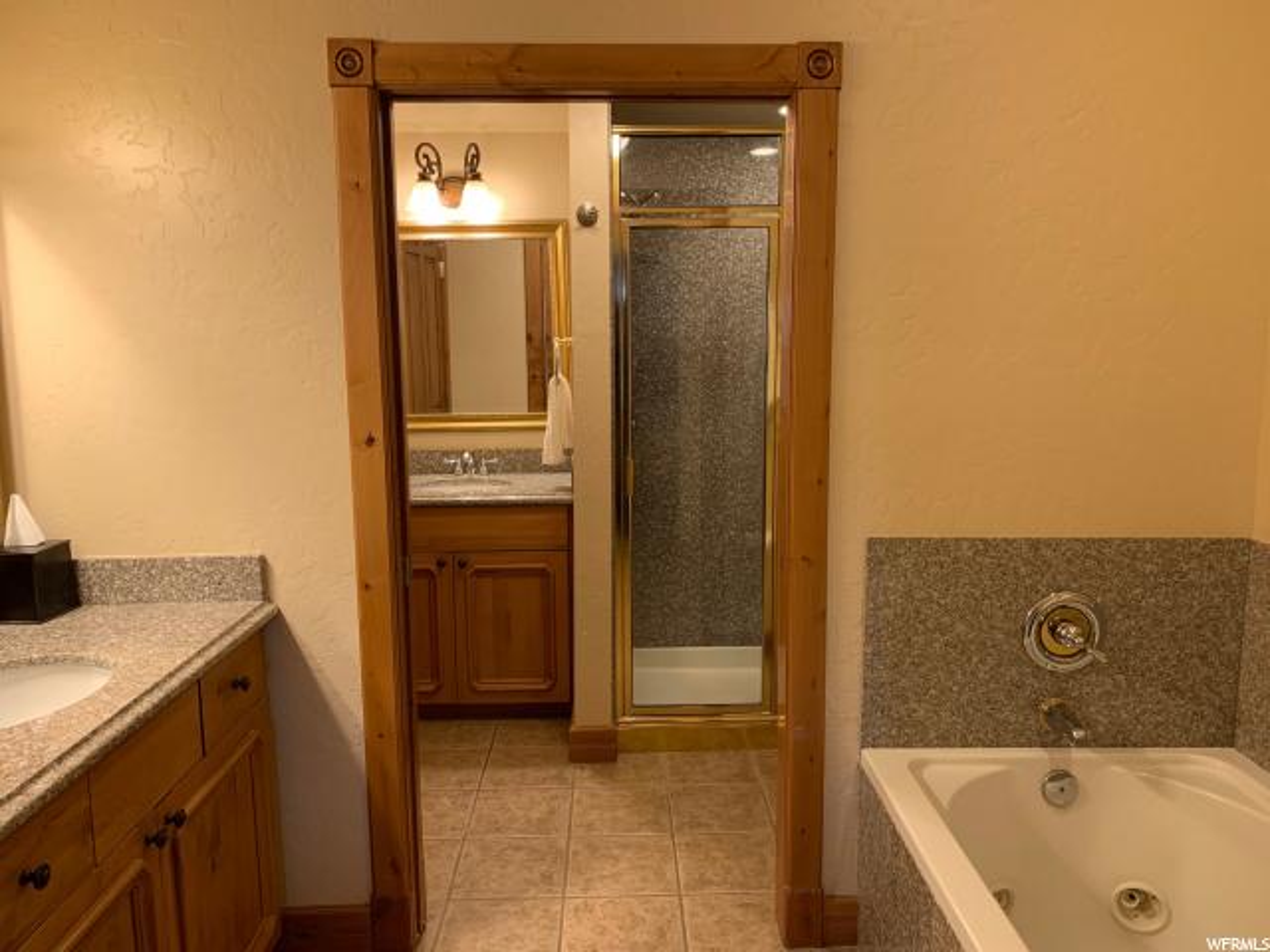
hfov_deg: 67.3
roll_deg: +0.0
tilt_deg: -7.8
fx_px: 954
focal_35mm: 26
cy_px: 476
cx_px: 635
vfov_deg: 53.1
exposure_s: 1/60
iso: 100
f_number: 1.8
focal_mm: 4.25
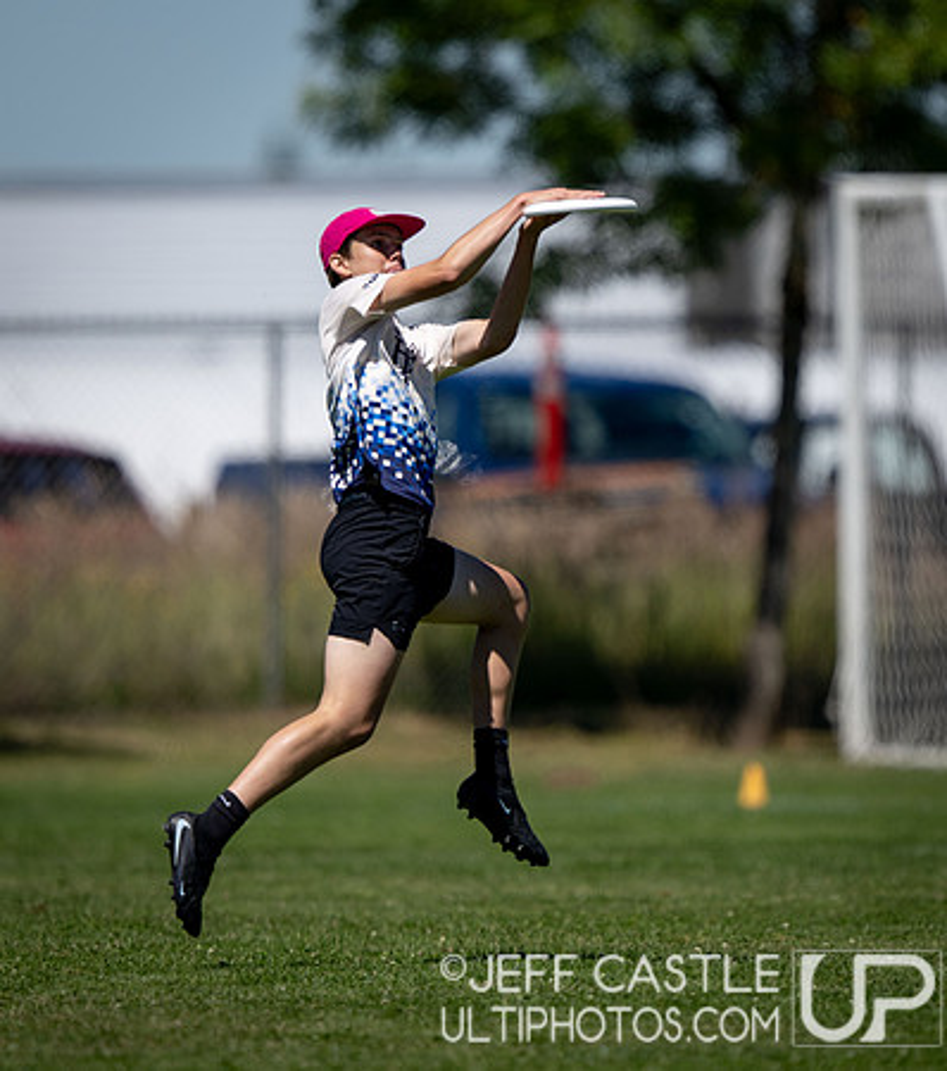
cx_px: 394
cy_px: 556
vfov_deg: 2.2
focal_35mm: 846
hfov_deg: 1.9
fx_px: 27933
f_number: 2.8
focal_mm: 400
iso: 64
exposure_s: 1/2500
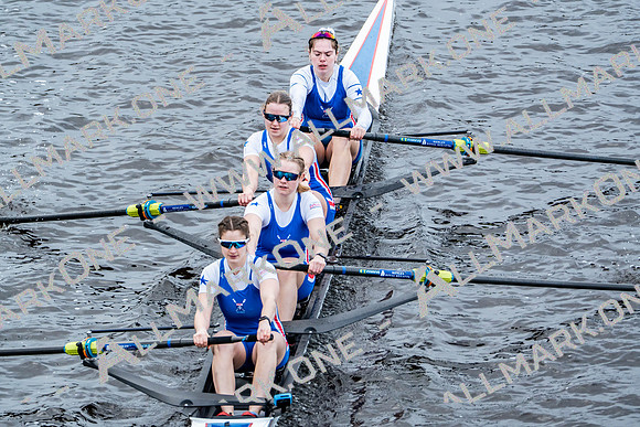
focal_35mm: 456
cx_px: 320
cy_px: 214
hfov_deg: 4.5
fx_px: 8108
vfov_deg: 3.0
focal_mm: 456
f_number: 6.3
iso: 1600
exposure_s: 1/1250
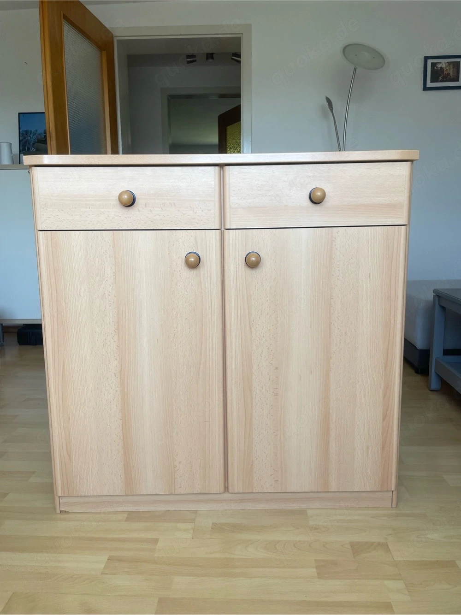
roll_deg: -0.4
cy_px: 308
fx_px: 462
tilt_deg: -9.5
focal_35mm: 26
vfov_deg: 67.3
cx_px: 230
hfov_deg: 53.0
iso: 32
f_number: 1.6
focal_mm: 4.2
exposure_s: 1/193
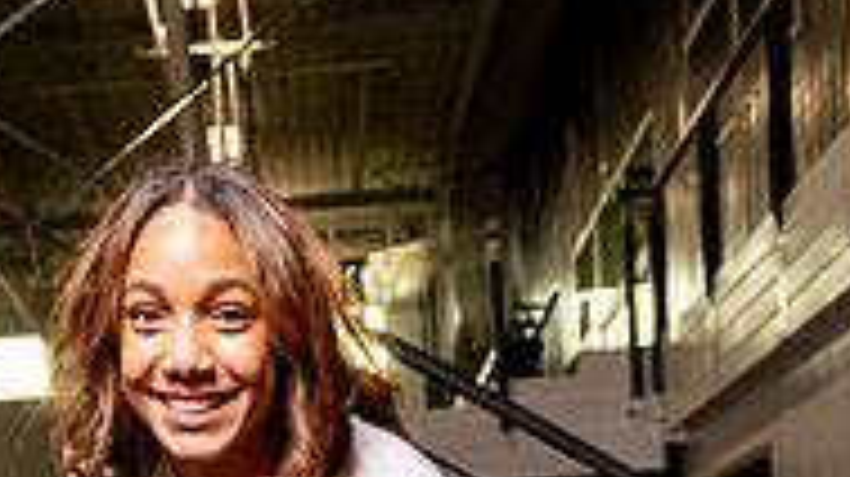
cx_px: 355
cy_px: 986
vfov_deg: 14.1
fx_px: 1577
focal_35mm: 70
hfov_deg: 30.1
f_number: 5.6
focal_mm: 28
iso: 100
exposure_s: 1/125
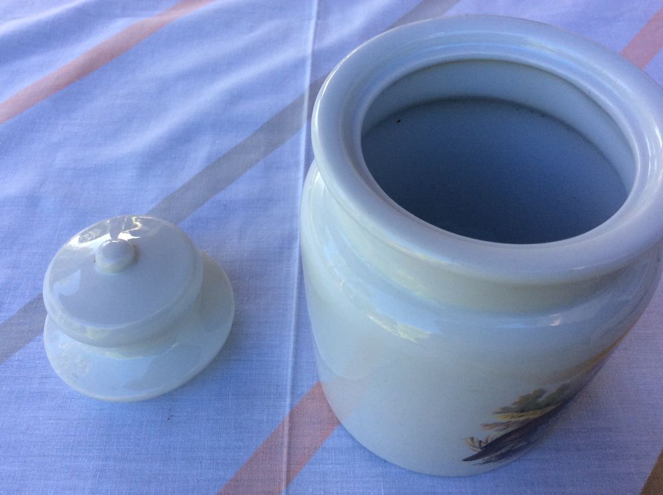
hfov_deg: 56.9
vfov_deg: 44.1
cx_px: 332
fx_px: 612
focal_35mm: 32
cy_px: 248
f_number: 2.4
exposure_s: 1/138
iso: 32
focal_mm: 3.3
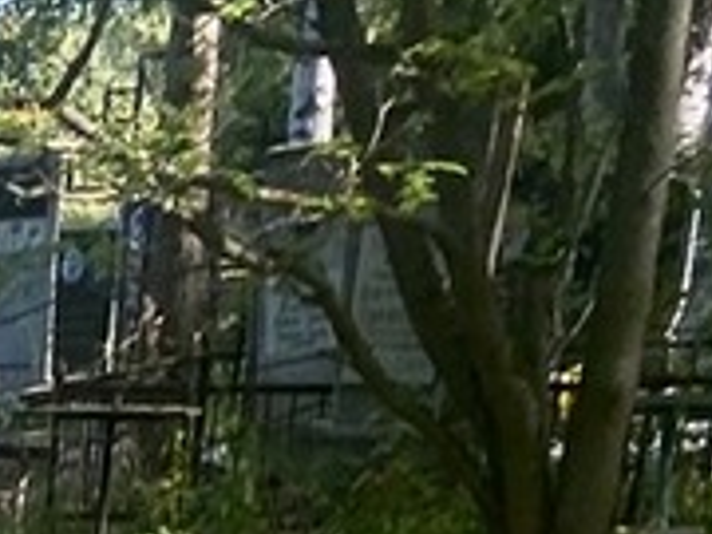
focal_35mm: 148
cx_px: -937
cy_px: 1499
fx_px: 3044
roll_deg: +1.2
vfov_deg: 8.6
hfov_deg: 11.3
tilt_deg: -13.9
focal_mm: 4.25
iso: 32
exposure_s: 1/204
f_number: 1.8
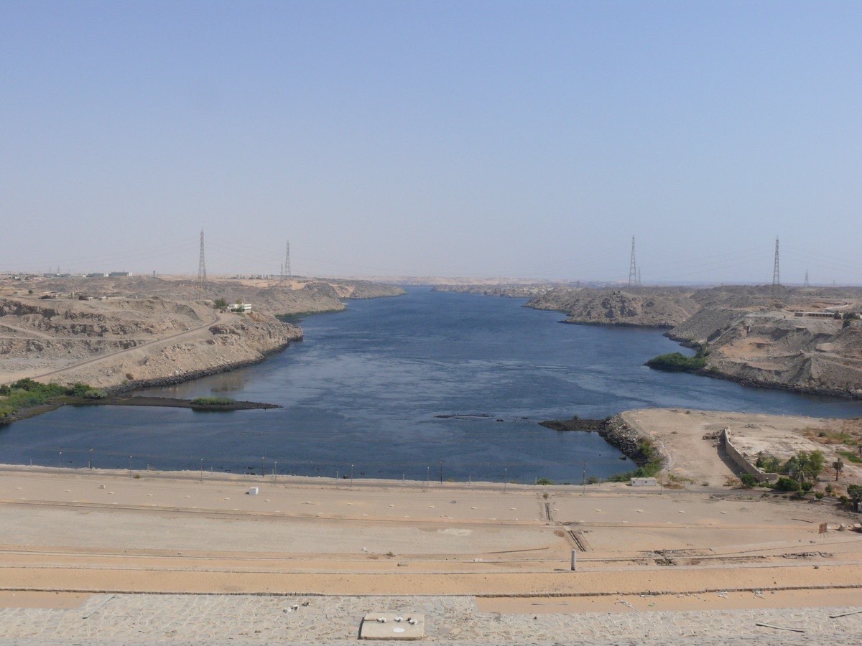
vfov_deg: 40.7
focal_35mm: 35
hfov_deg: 52.6
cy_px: 323
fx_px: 872
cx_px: 431
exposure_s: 1/500
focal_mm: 7.4
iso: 100
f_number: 8
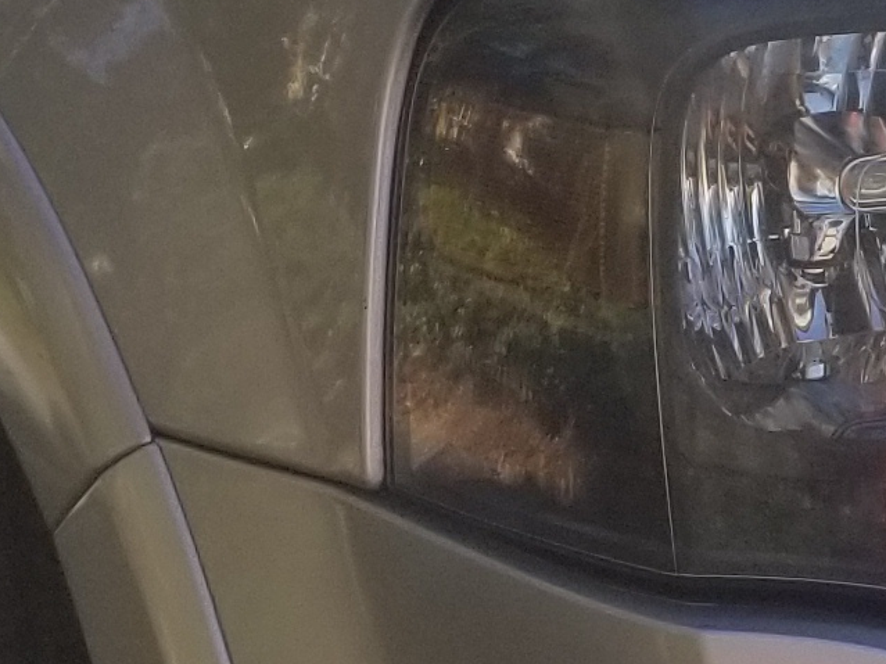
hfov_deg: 11.7
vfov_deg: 9.0
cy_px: 279
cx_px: 1223
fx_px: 4197
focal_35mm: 164
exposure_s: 1/1068
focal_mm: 4.3
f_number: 1.7
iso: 50
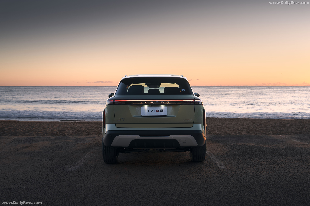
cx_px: 155
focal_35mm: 43
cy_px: 103
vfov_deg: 31.2
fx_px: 370
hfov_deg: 45.4
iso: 125
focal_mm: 43
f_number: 6.3
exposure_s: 1/125
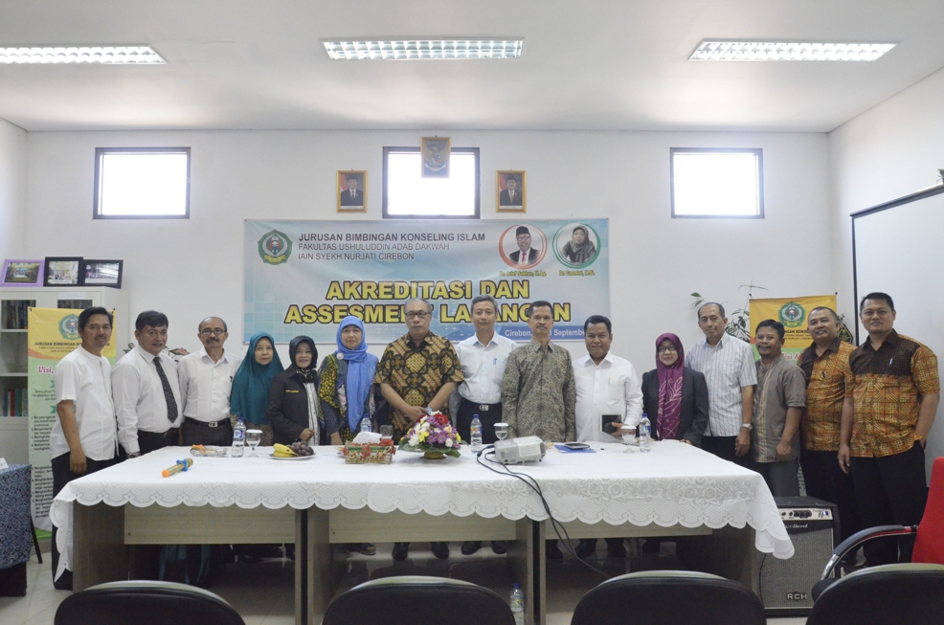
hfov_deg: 67.5
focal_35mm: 27
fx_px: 707
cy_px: 312
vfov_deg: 47.7
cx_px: 472
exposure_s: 1/200
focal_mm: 18
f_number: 7.1
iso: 3200
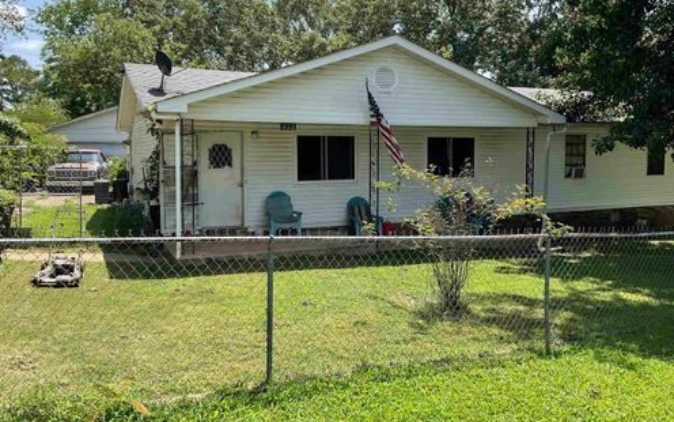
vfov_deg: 40.6
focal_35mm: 31
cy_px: 194
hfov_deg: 61.2
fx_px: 569
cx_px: 338
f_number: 1.8
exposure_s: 1/749
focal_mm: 3
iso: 16
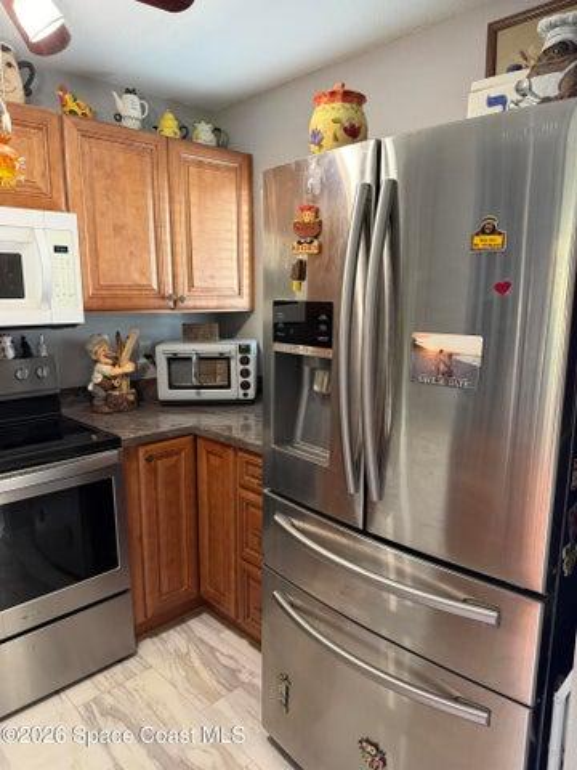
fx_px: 533
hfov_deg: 56.8
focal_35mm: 24
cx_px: 288
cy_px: 385
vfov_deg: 71.6
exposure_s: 1/60
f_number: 1.78
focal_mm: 6.76
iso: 250
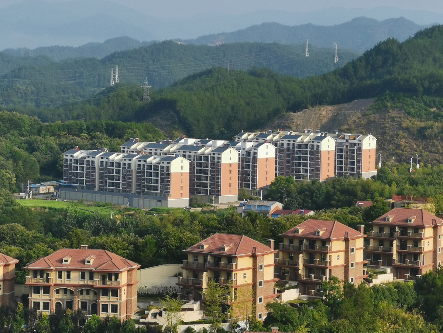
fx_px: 1728
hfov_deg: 14.6
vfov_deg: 11.0
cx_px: 222
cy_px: 166
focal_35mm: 135
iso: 50
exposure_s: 1/1021
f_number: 2.4
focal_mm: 7.48
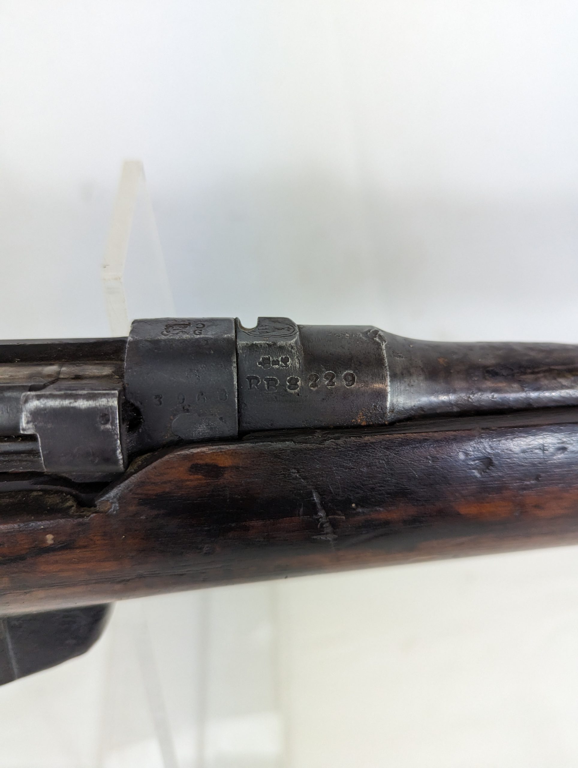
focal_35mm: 24
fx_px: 533
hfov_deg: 56.9
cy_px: 384
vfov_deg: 71.5
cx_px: 289
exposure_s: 1/394
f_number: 1.85
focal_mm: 6.81
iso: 259
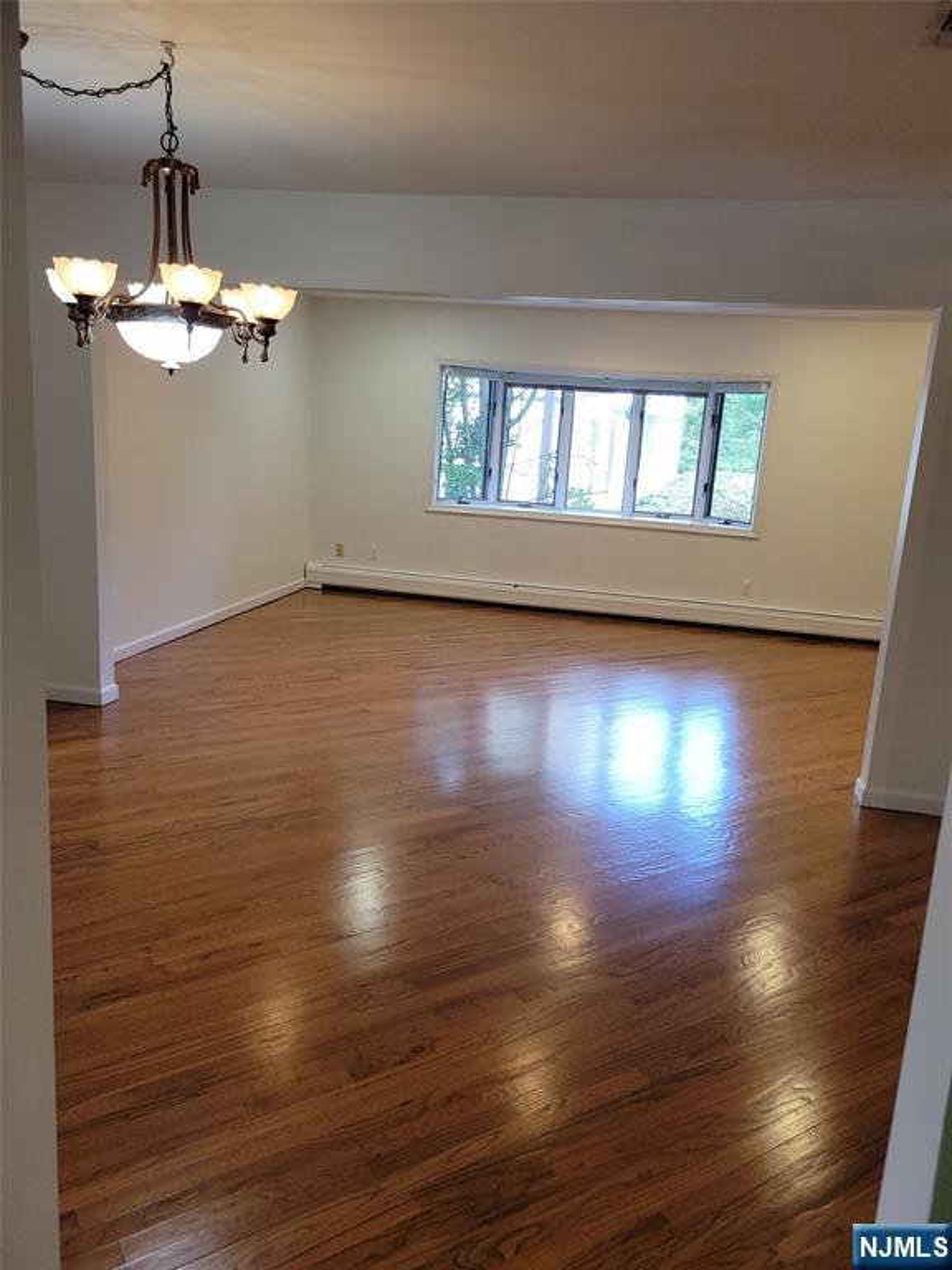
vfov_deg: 67.3
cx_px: 476
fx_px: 953
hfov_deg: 53.1
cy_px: 635
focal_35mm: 26
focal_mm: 5.4
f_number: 1.8
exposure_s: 1/120
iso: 160
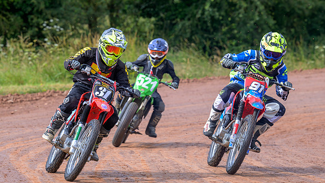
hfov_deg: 9.5
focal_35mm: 228
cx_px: 162
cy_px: 97
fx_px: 1965
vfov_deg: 5.3
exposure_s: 1/400
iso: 80
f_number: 4.5
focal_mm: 145
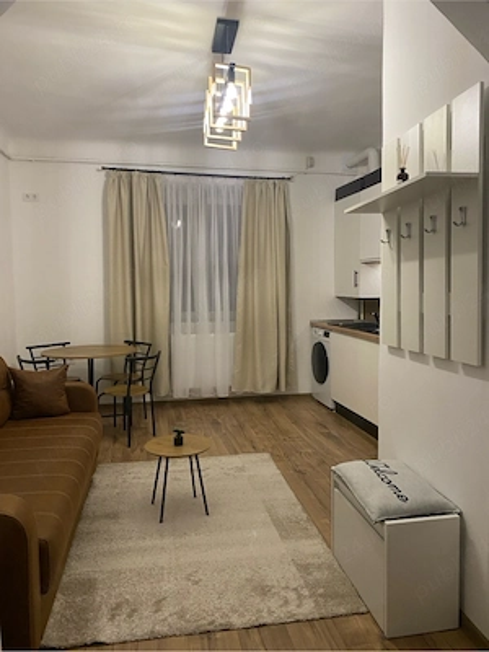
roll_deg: -0.1
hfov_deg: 53.1
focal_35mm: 26
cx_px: 244
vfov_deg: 67.3
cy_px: 326
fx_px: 490
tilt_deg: -2.8
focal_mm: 4.25
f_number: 1.8
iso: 200
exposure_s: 1/56
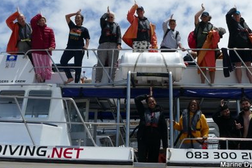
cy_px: 47
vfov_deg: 24.8
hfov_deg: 36.7
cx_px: 156
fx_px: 378
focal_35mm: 54
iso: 125
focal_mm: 12.9
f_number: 5
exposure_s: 1/1600
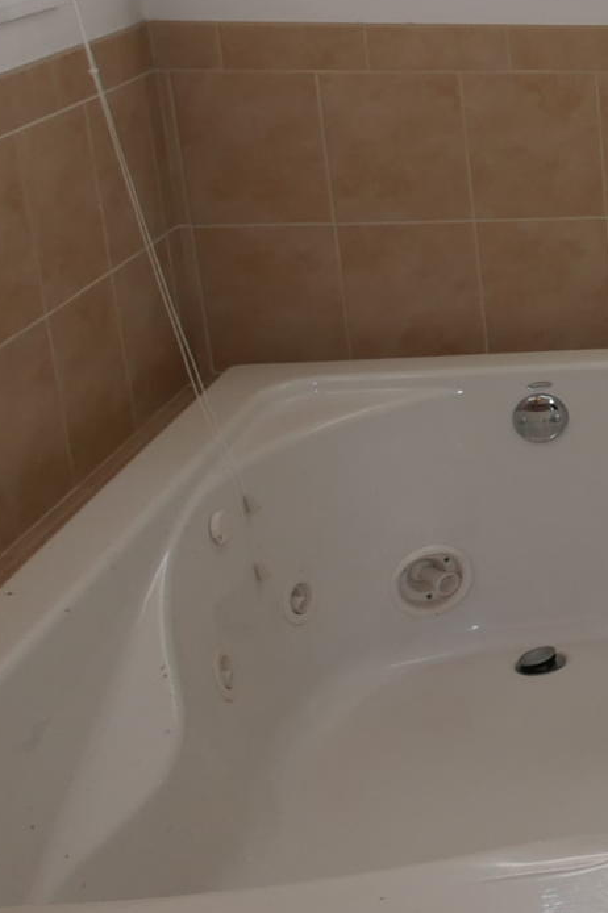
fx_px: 1597
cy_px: 241
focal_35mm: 63
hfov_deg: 15.0
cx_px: 1386
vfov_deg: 31.4
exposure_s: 1/60
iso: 200
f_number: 4
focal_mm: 7
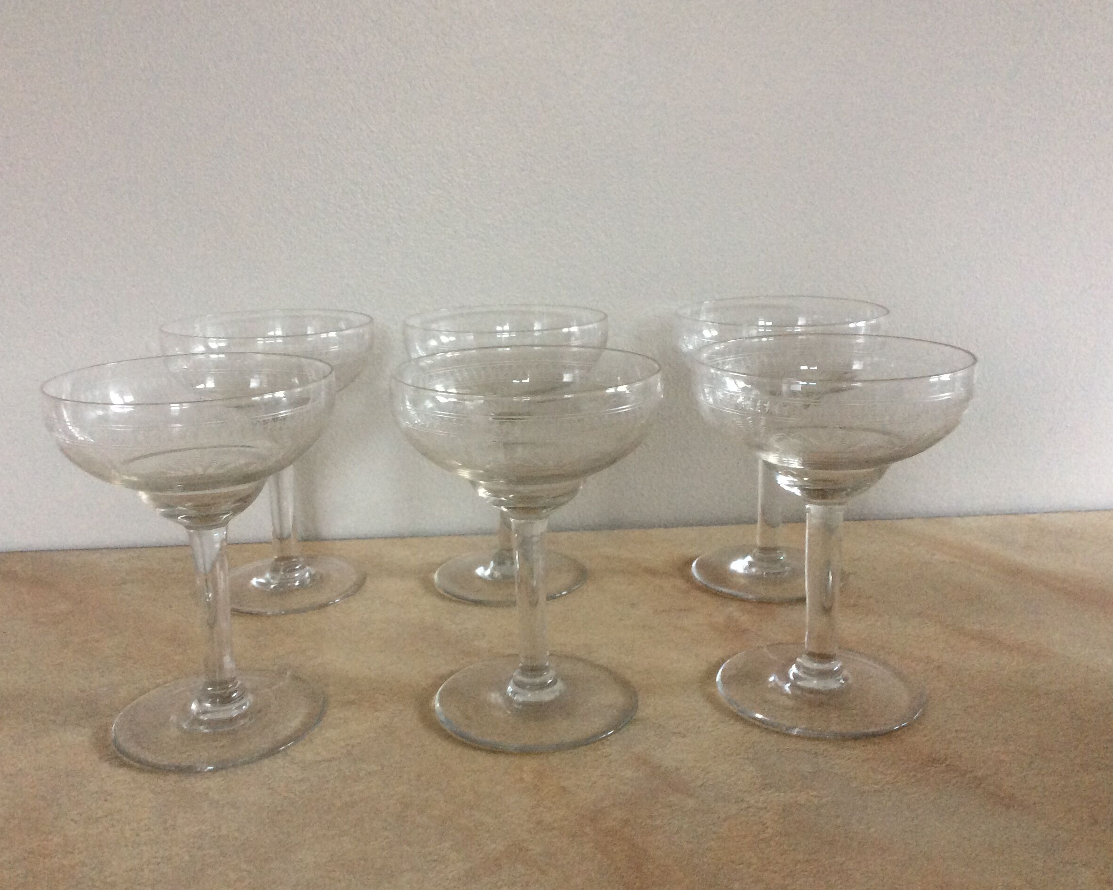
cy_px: 447
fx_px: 1120
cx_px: 519
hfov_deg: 52.8
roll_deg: +3.0
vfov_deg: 43.4
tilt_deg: -15.1
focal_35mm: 34
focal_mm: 3.3
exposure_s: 1/25
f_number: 2.4
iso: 160
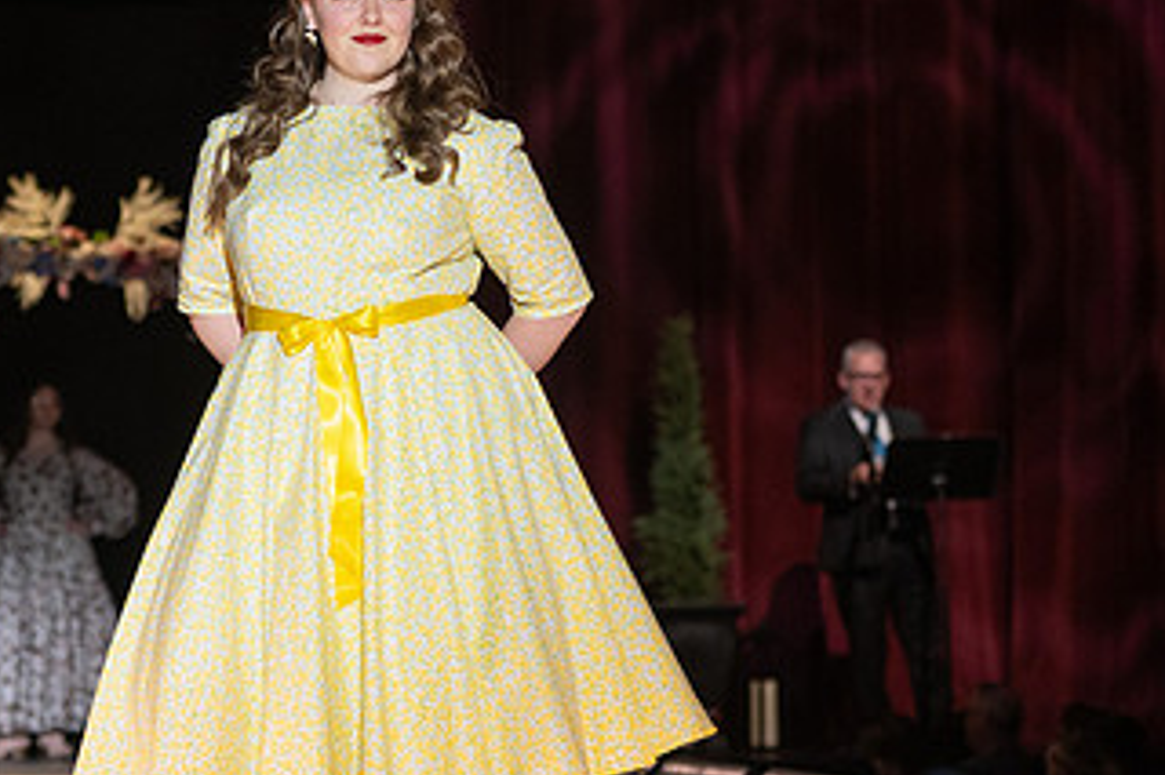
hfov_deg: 12.8
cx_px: 333
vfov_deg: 8.6
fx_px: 5175
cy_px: 325
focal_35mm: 160
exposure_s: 1/800
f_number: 2.8
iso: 640
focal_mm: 70
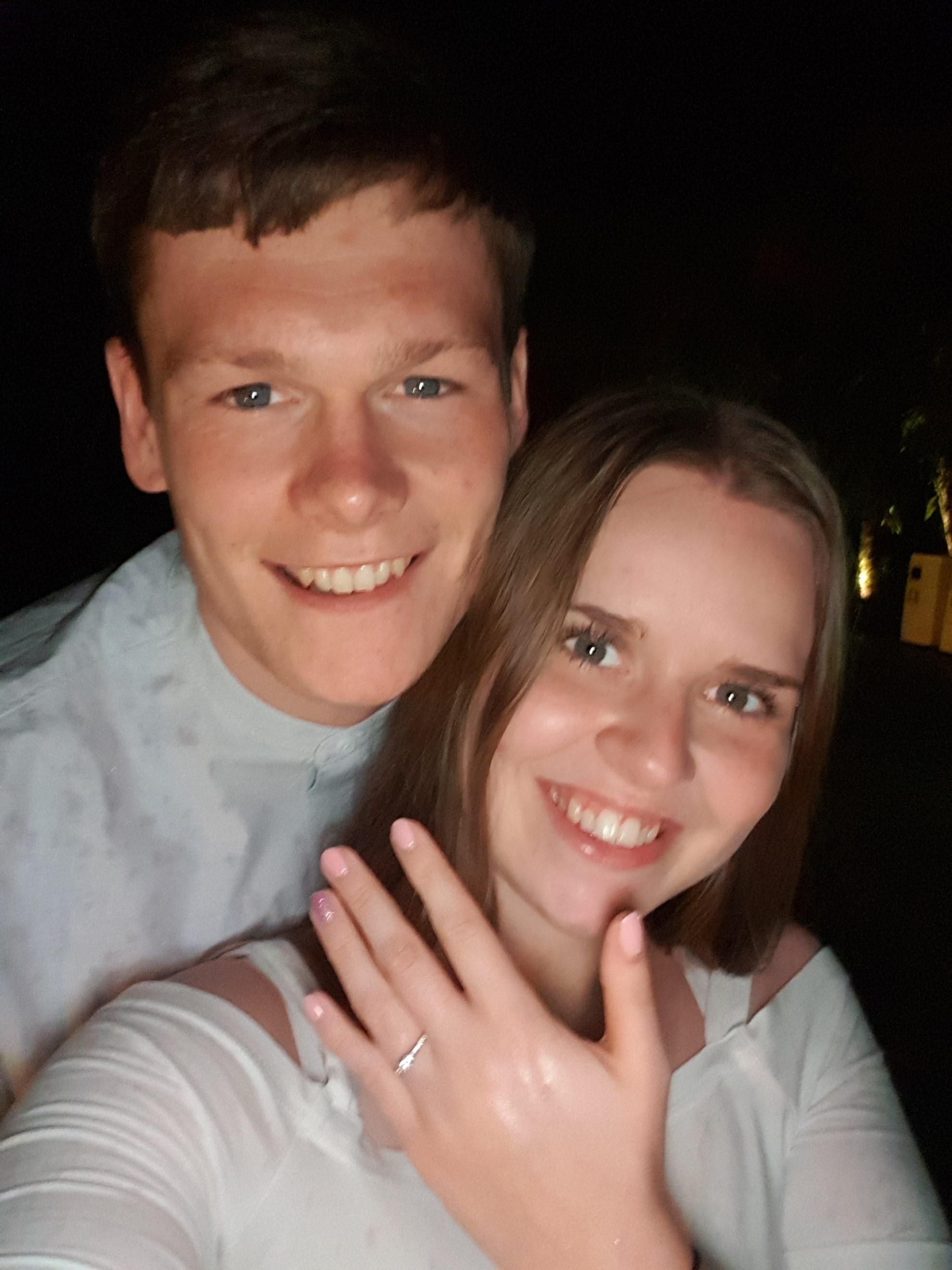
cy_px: 635
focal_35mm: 31
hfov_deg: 45.4
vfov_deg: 58.4
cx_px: 476
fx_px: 1137
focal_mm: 2.92
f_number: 1.7
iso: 500
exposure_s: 1/14
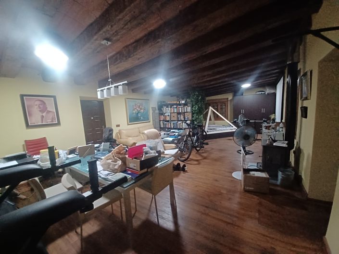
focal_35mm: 13
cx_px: 170
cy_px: 127
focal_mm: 1.42
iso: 400
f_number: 2.2
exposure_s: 1/15
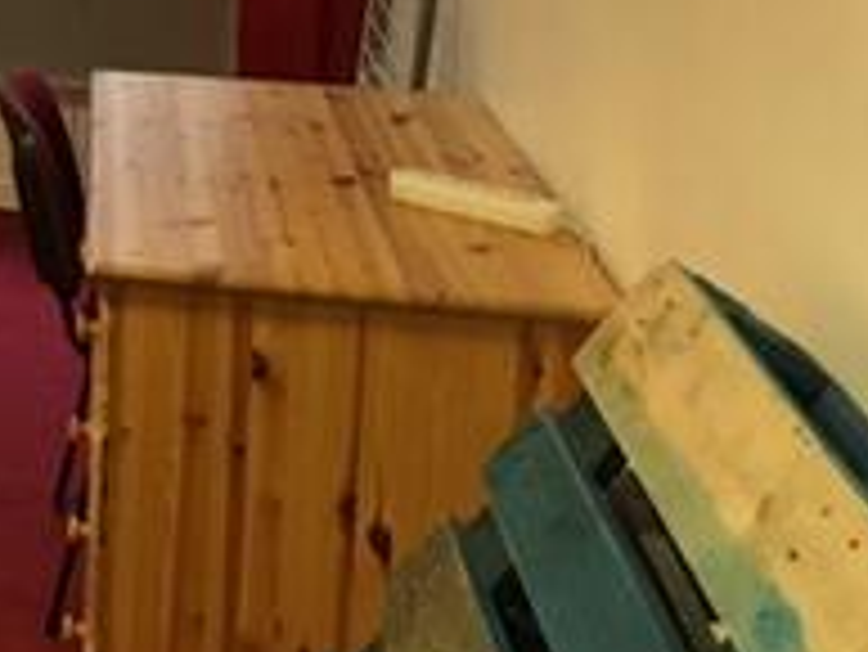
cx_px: -414
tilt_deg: -5.8
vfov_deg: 15.8
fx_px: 2258
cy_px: -144
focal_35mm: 90
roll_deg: -0.8
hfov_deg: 19.2
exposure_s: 1/17
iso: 100
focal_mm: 4.15
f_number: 2.2
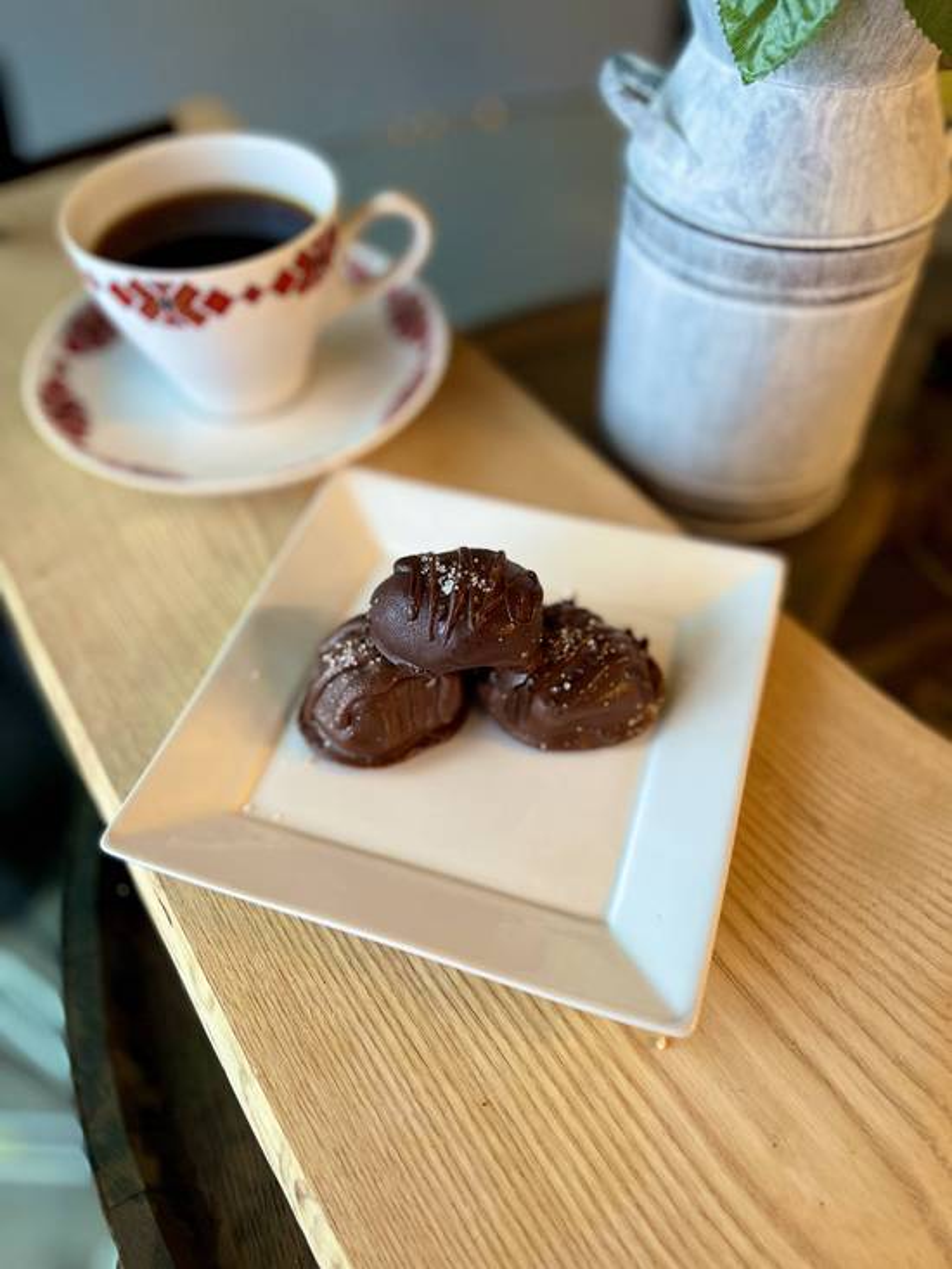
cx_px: 476
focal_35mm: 26
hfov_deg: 53.1
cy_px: 634
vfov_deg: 67.3
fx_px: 953
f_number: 1.6
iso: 125
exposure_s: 1/60
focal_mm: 5.1
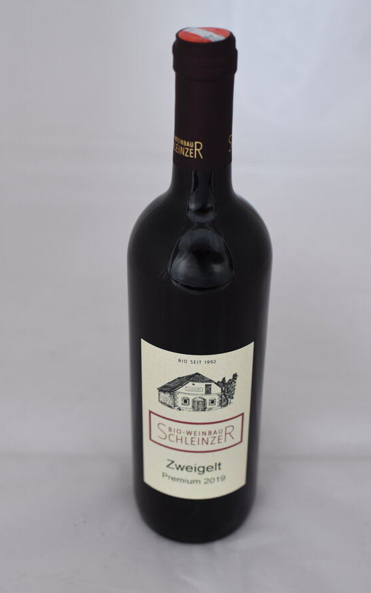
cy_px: 295
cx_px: 199
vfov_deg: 37.2
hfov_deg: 23.8
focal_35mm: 55
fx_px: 882
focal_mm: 35
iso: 800
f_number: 3.2
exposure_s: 1/60
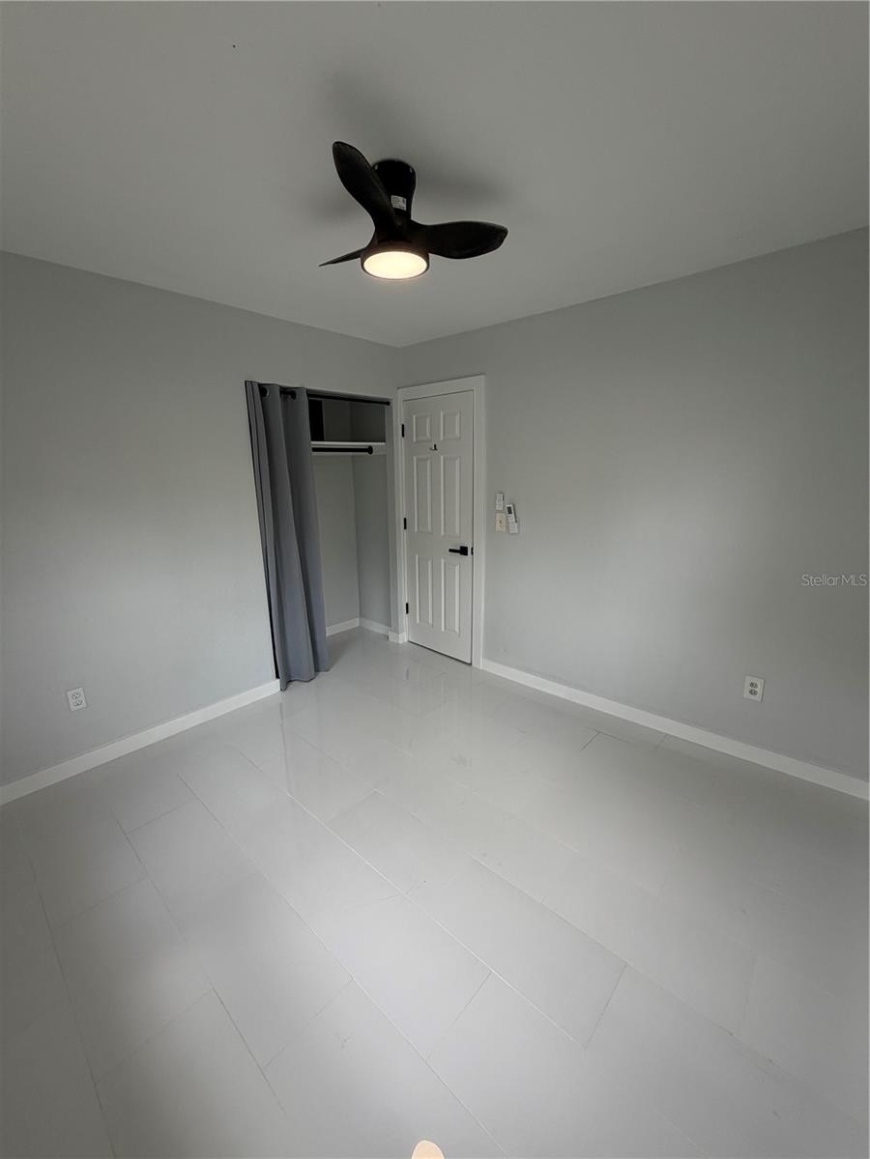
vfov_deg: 102.1
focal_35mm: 14
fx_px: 469
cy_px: 580
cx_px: 435
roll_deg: +0.9
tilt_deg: -12.9
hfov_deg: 85.7
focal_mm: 2.22
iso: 50
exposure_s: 1/155
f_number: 2.2
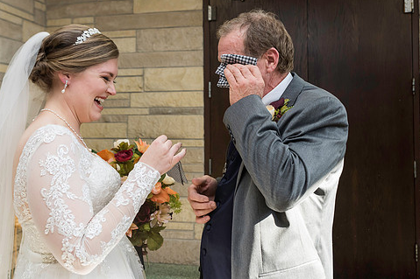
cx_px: 231
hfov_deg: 49.5
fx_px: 455
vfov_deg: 34.0
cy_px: 104
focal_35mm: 39
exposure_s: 1/200
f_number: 4.5
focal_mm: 29
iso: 640
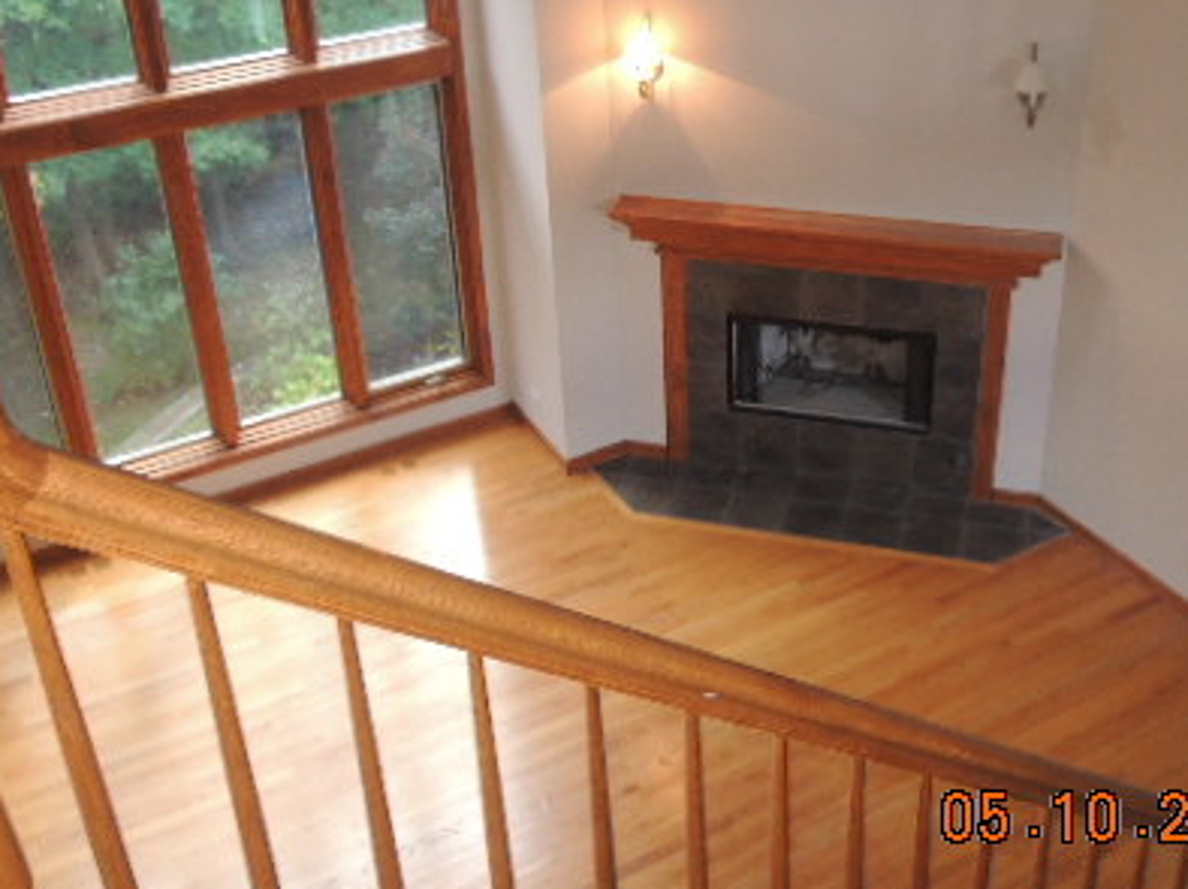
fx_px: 1338
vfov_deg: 36.2
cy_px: 259
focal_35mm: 39
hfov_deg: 47.8
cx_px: 651
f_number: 2.8
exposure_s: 1/40
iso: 250
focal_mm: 4.3
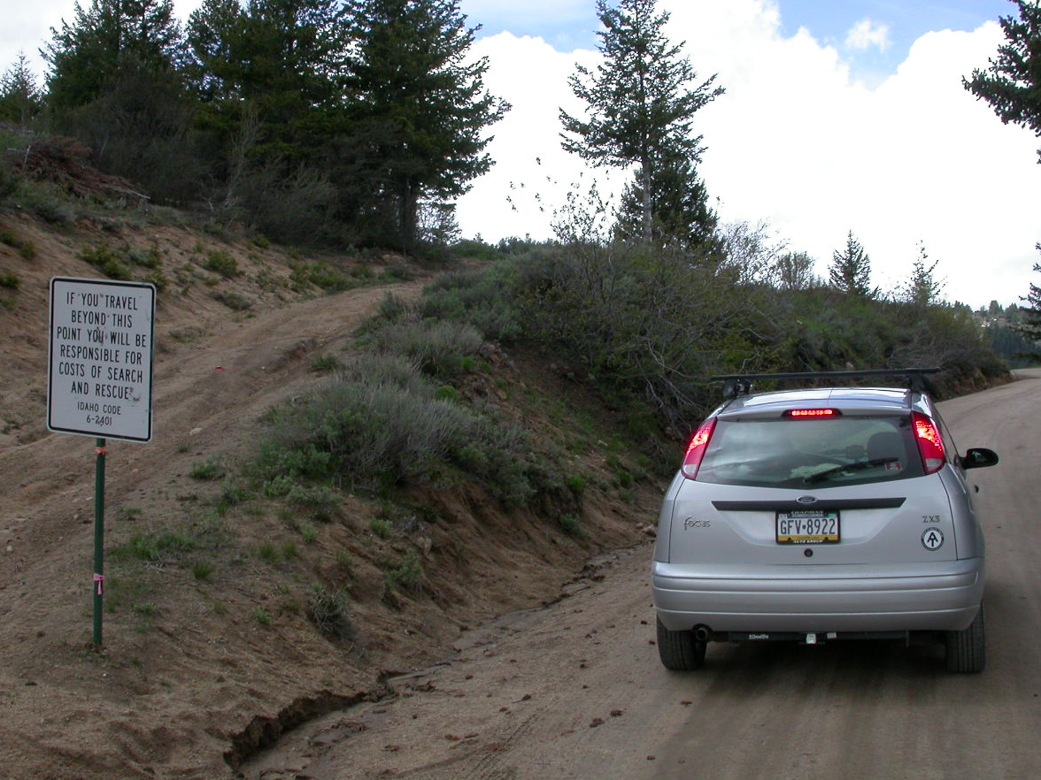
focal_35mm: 49
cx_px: 497
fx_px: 1474
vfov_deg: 29.7
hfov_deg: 38.9
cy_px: 358
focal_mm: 9.5
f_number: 7.1
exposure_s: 1/225
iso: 100
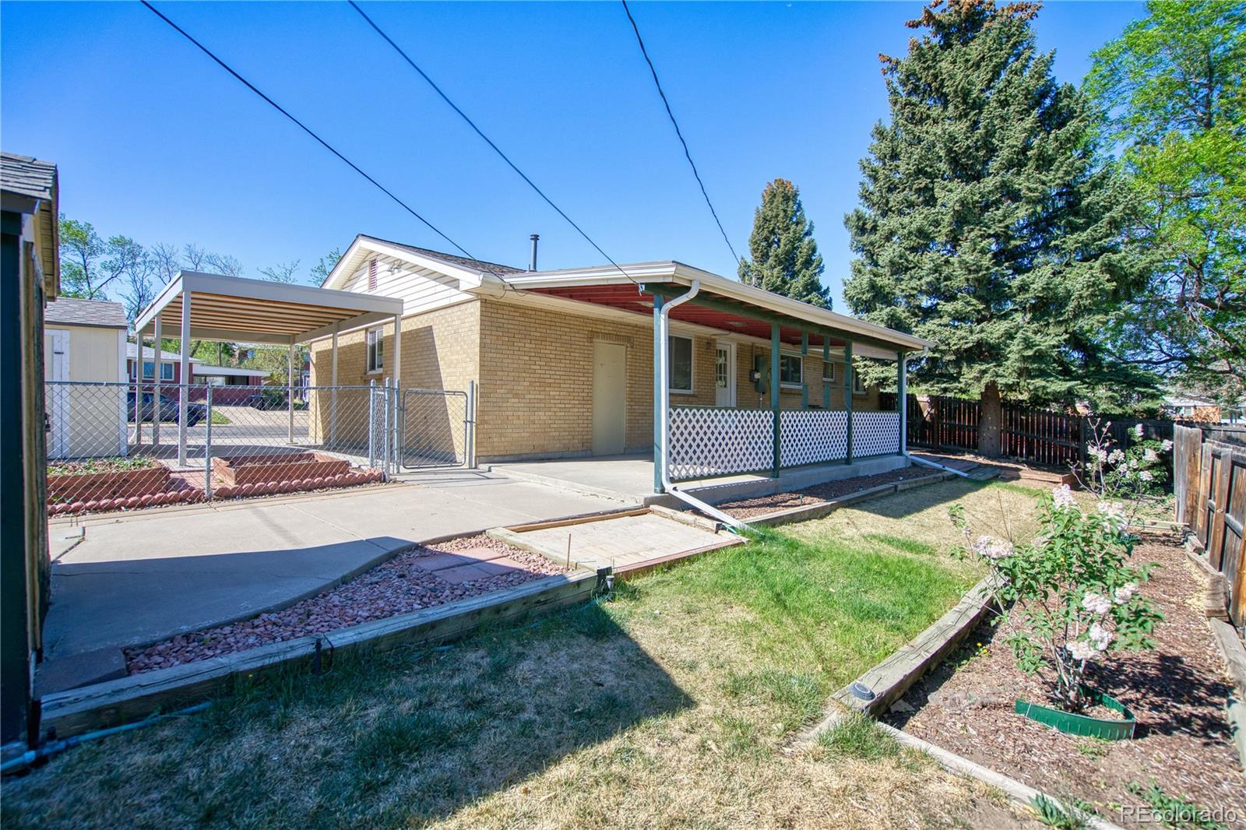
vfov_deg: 73.7
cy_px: 415
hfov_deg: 96.7
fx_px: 554
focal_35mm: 16
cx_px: 623
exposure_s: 1/2000
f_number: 4
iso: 500
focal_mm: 16
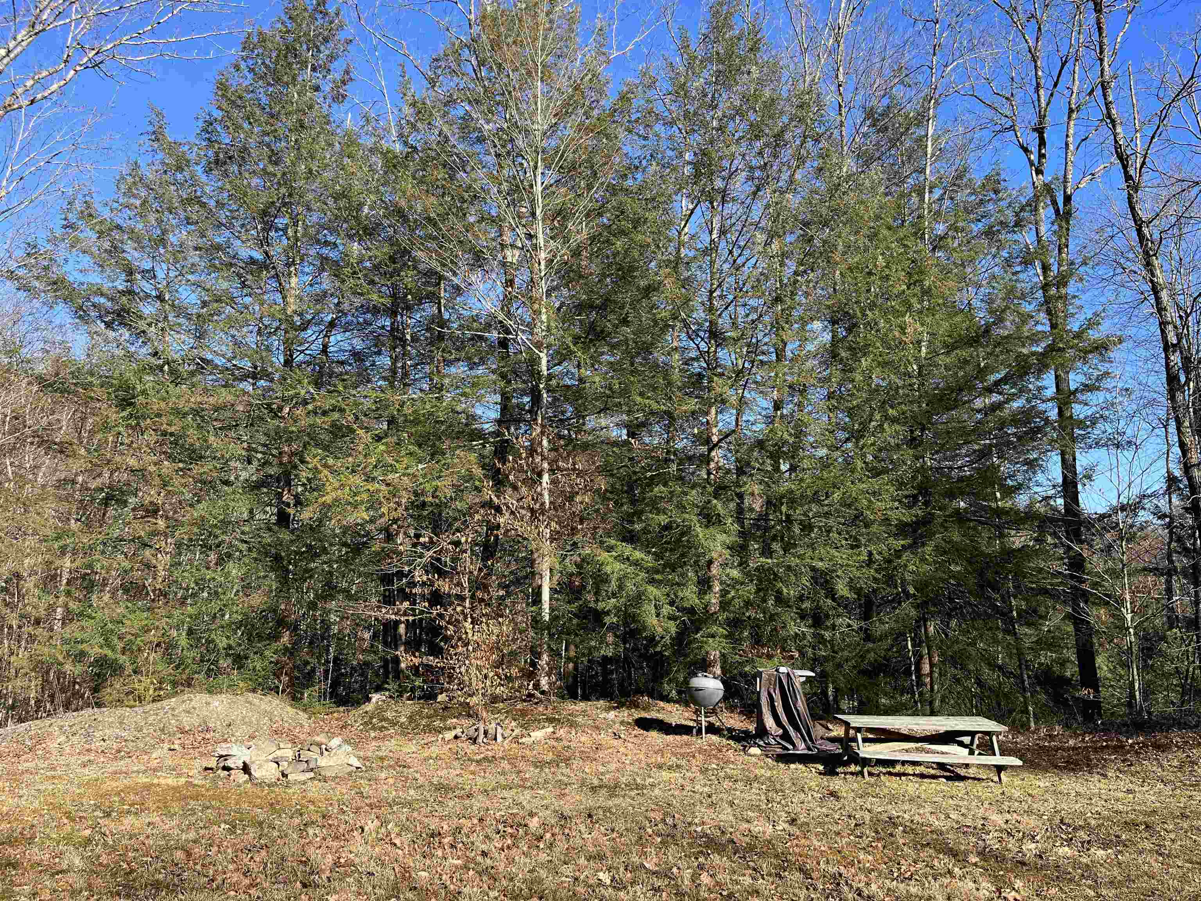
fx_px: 902
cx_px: 600
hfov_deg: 67.3
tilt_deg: +9.0
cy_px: 450
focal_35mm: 26
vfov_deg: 53.1
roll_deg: +0.5
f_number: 1.6
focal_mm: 5.1
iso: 50
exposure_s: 1/1225
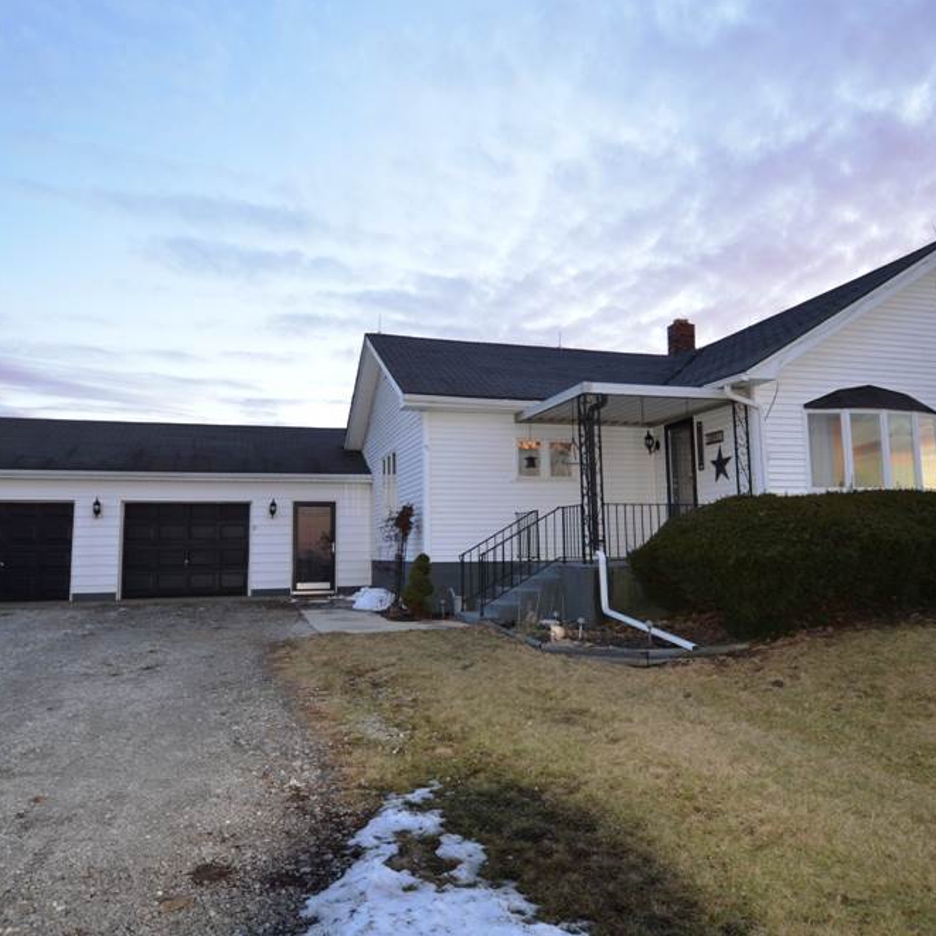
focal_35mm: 26
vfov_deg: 61.6
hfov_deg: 61.6
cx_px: 489
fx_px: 785
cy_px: 455
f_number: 4
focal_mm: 13
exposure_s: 1/80
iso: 400
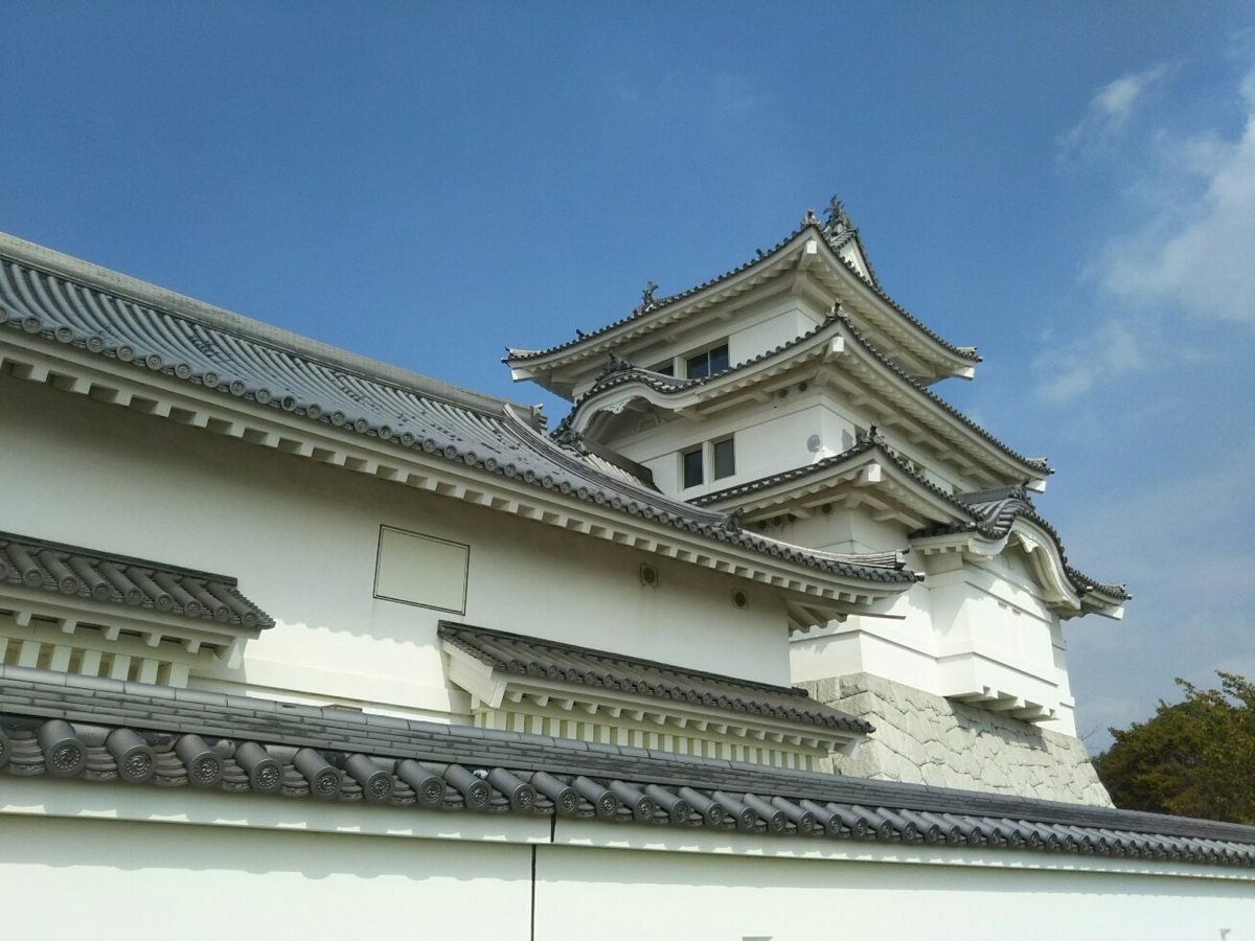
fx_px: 1088
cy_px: 470
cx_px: 628
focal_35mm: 30
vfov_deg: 46.8
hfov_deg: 60.0
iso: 25
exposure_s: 1/1550
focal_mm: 4
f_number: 2.2
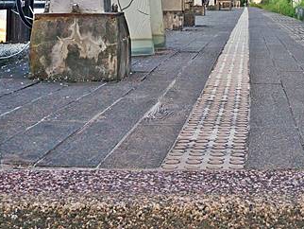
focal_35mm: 87
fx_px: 765
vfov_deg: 16.1
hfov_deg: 22.2
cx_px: 238
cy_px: -70
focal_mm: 14
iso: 200
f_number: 3.2
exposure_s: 1/800
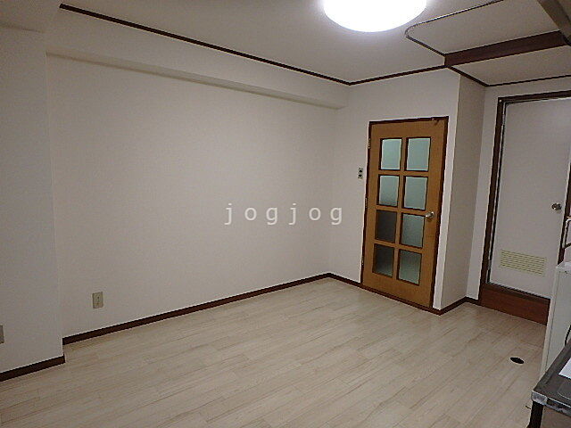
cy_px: 214
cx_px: 286
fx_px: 346
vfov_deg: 63.4
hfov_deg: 79.0
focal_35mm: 21
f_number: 3.5
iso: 200
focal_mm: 3.7
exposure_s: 1/40
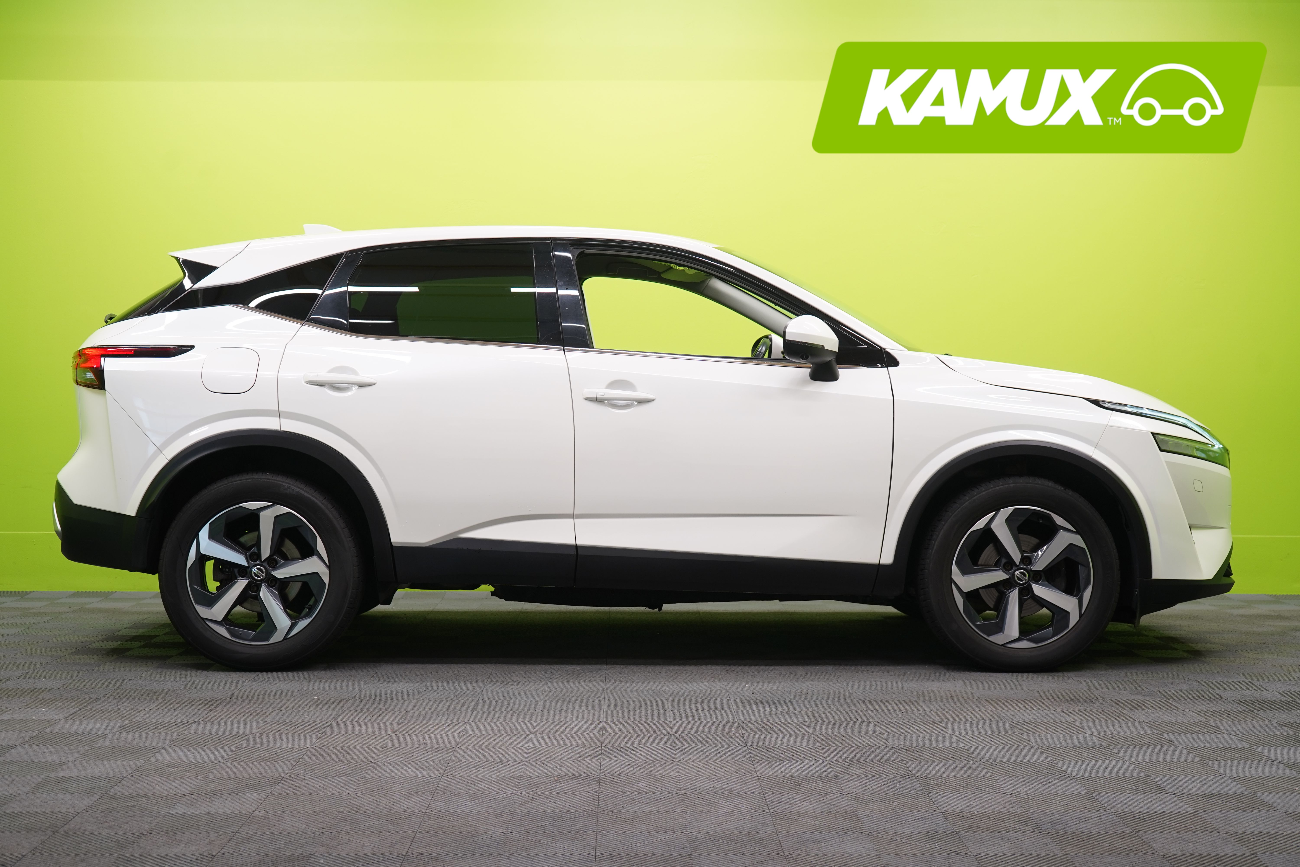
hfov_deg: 40.3
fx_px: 1769
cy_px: 434
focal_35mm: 49
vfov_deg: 27.5
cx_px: 650
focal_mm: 49
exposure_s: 1/30
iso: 400
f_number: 5
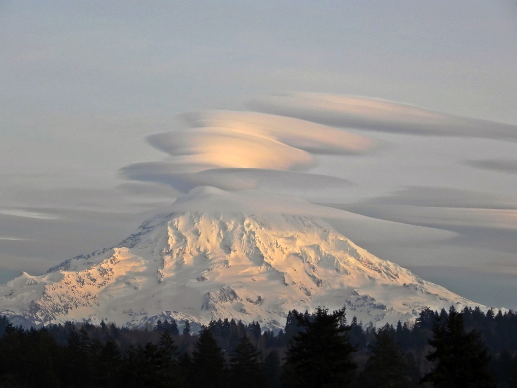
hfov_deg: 10.7
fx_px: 2748
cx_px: 258
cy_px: 194
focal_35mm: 184
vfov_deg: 8.1
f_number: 4.5
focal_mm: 32.7
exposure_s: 1/220
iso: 160
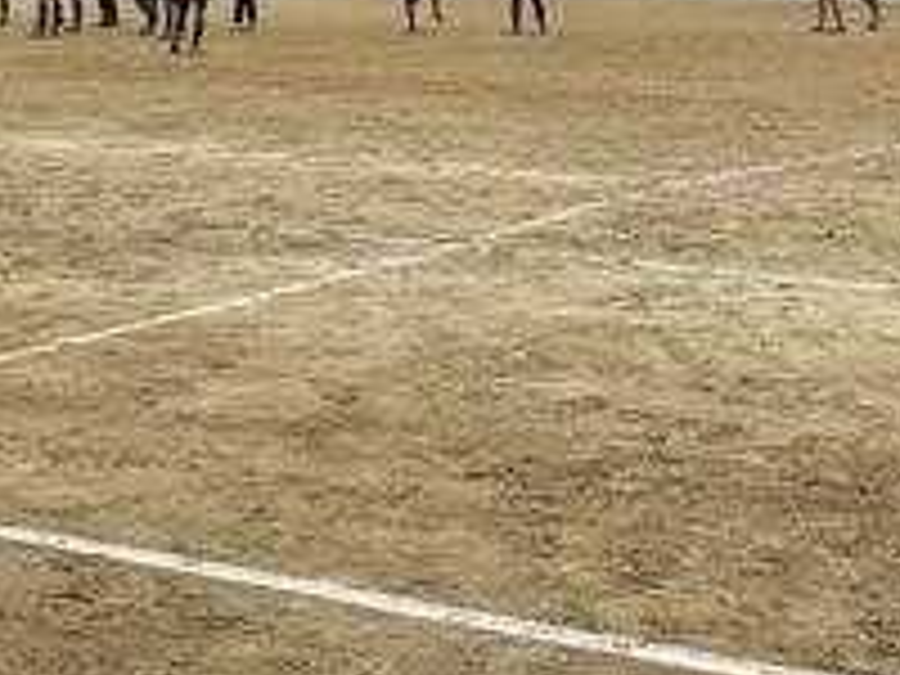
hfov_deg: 21.3
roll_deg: -0.3
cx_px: 198
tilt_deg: +0.4
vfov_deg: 15.7
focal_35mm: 91
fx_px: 2366
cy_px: -115
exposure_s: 1/6897
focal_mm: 4.2
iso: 32
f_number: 1.6
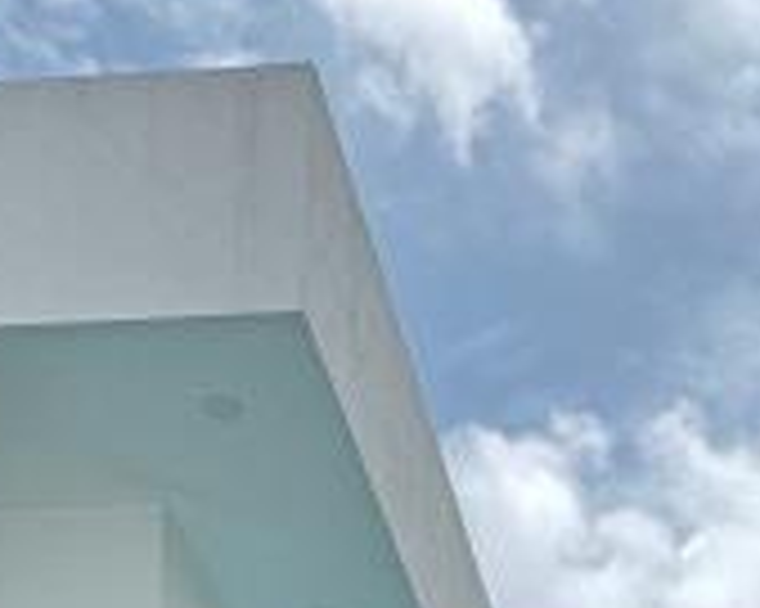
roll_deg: -1.3
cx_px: 652
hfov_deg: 22.6
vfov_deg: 13.0
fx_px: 1866
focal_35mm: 83
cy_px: 1536
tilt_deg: +3.7
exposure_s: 1/1299
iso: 50
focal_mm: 2.22
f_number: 2.2
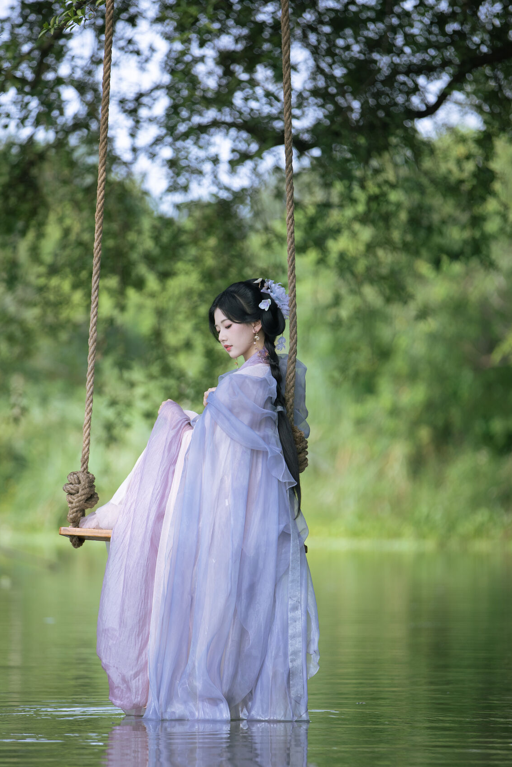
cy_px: 392
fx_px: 4308
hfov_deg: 6.8
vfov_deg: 10.2
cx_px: 246
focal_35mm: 202
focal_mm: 190
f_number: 2.8
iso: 100
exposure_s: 1/500
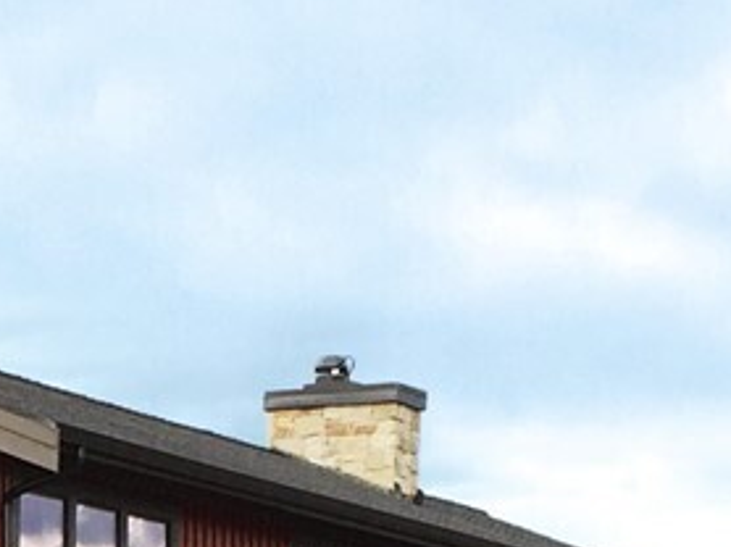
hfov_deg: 11.1
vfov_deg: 8.3
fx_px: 3524
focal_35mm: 167
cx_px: -547
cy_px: 1194
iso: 32
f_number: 2.2
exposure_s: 1/191
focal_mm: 4.15
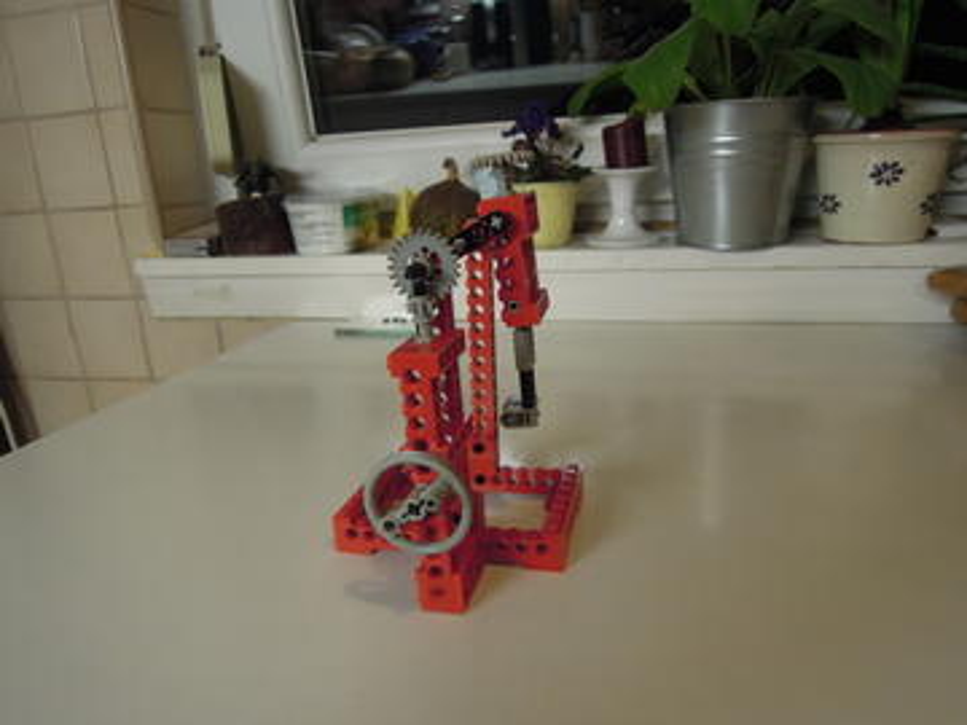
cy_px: 362
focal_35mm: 24
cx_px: 484
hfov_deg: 71.6
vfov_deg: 56.8
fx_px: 670
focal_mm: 4.3
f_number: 2.8
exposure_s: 1/30
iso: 220
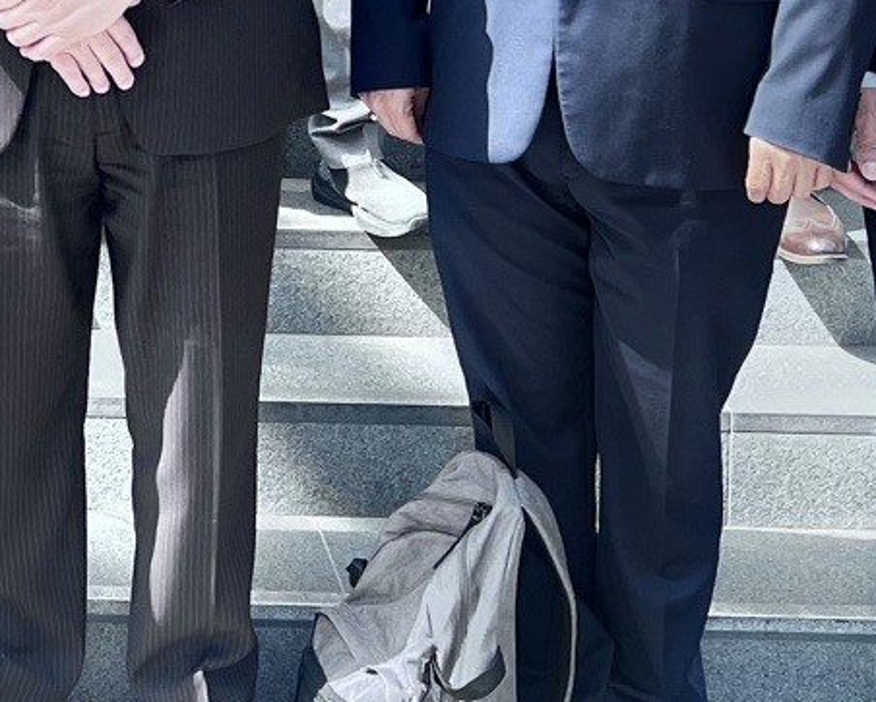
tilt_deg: -5.4
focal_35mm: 101
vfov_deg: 14.6
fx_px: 2620
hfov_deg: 17.9
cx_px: -209
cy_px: -231
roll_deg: +0.2
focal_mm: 5.7
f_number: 1.5
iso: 50
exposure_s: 1/347
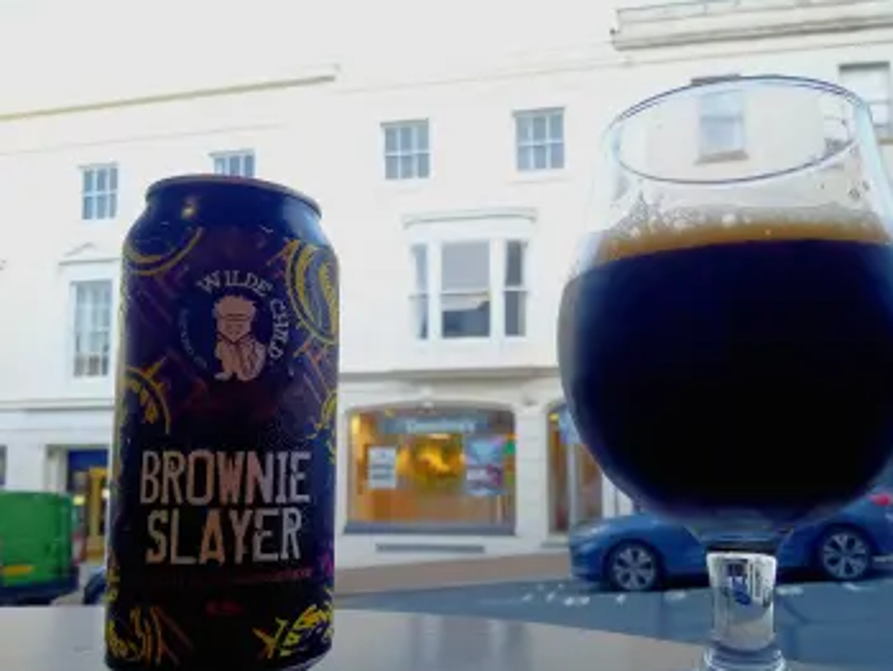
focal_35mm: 32
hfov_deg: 56.6
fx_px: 826
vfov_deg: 44.1
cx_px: 508
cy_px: 378
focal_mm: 3.54
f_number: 2
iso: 119
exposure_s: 1/101
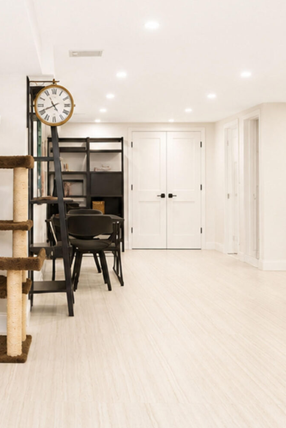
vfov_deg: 47.3
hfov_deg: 32.2
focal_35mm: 41
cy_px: 190
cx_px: 81
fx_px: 489
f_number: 4
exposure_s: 1/25
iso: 64
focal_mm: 16
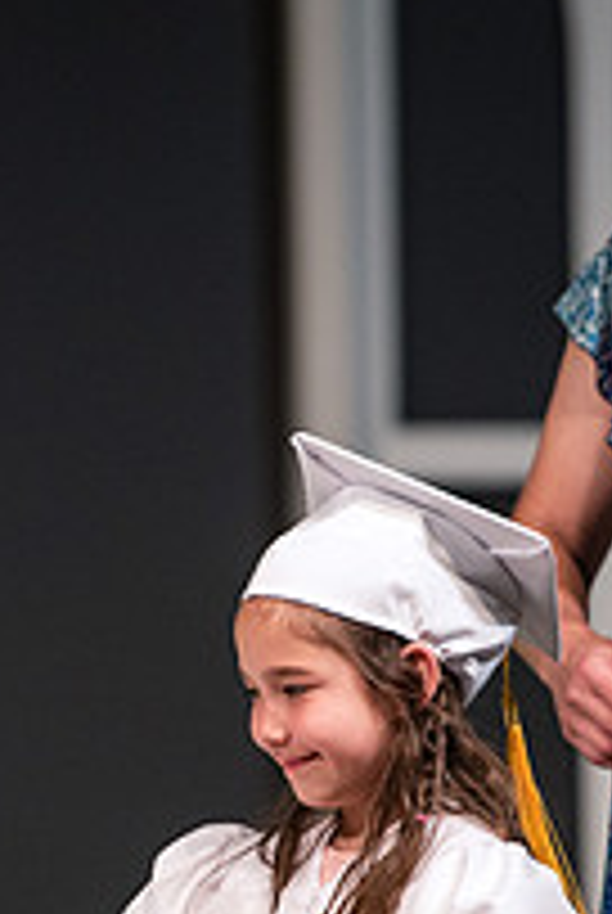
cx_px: 217
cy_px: 743
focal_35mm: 663
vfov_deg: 3.1
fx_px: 16848
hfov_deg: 2.1
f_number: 2.8
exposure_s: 1/400
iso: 500
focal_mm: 200
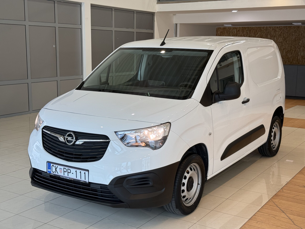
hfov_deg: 39.7
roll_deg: -0.6
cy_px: 114
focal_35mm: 48
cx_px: 152
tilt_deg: -9.0
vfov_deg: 30.3
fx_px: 423
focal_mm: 6.76
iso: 80
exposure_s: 1/100
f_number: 1.78
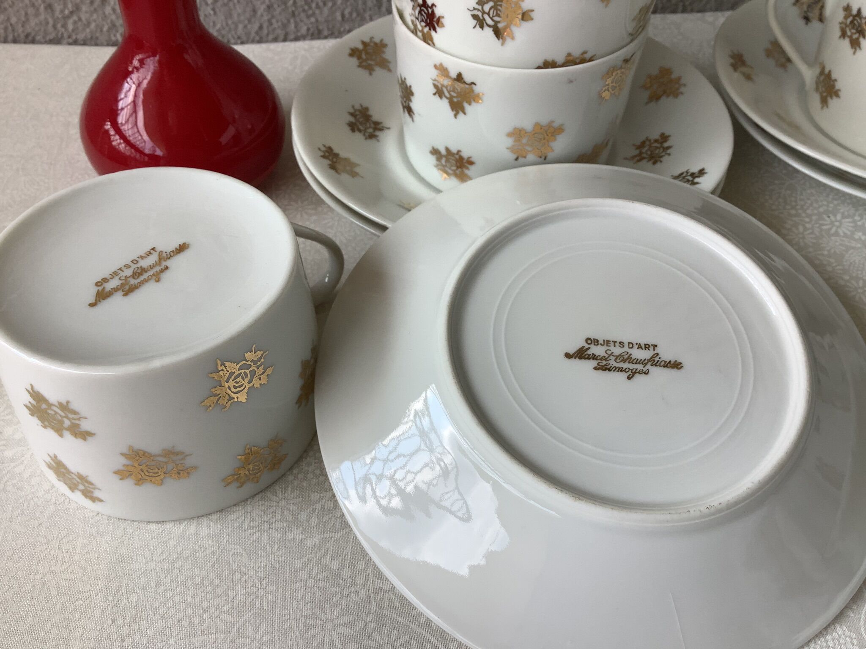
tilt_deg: -43.8
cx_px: 433
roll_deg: +0.4
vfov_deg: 45.4
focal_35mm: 31
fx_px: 776
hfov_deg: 58.4
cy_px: 324
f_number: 2.4
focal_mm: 3.3
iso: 25
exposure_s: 1/362
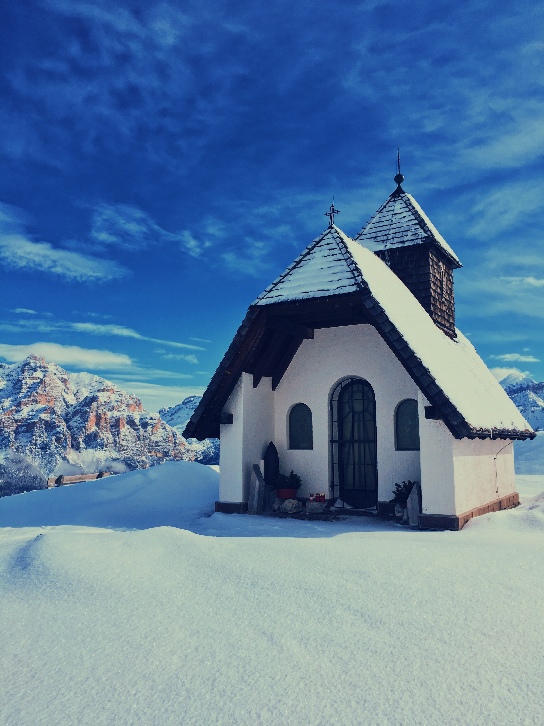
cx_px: 272
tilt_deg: +8.0
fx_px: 608
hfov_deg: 48.2
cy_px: 363
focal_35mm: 29
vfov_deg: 61.7
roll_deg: +2.9
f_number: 2.2
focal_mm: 4.15
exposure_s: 1/3846
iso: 25
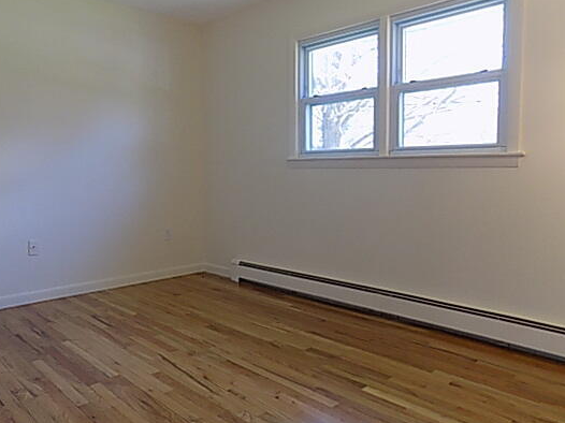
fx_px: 457
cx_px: 242
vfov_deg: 49.7
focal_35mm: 28
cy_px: 202
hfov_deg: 63.2
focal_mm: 4
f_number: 3.1
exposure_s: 1/30
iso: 160
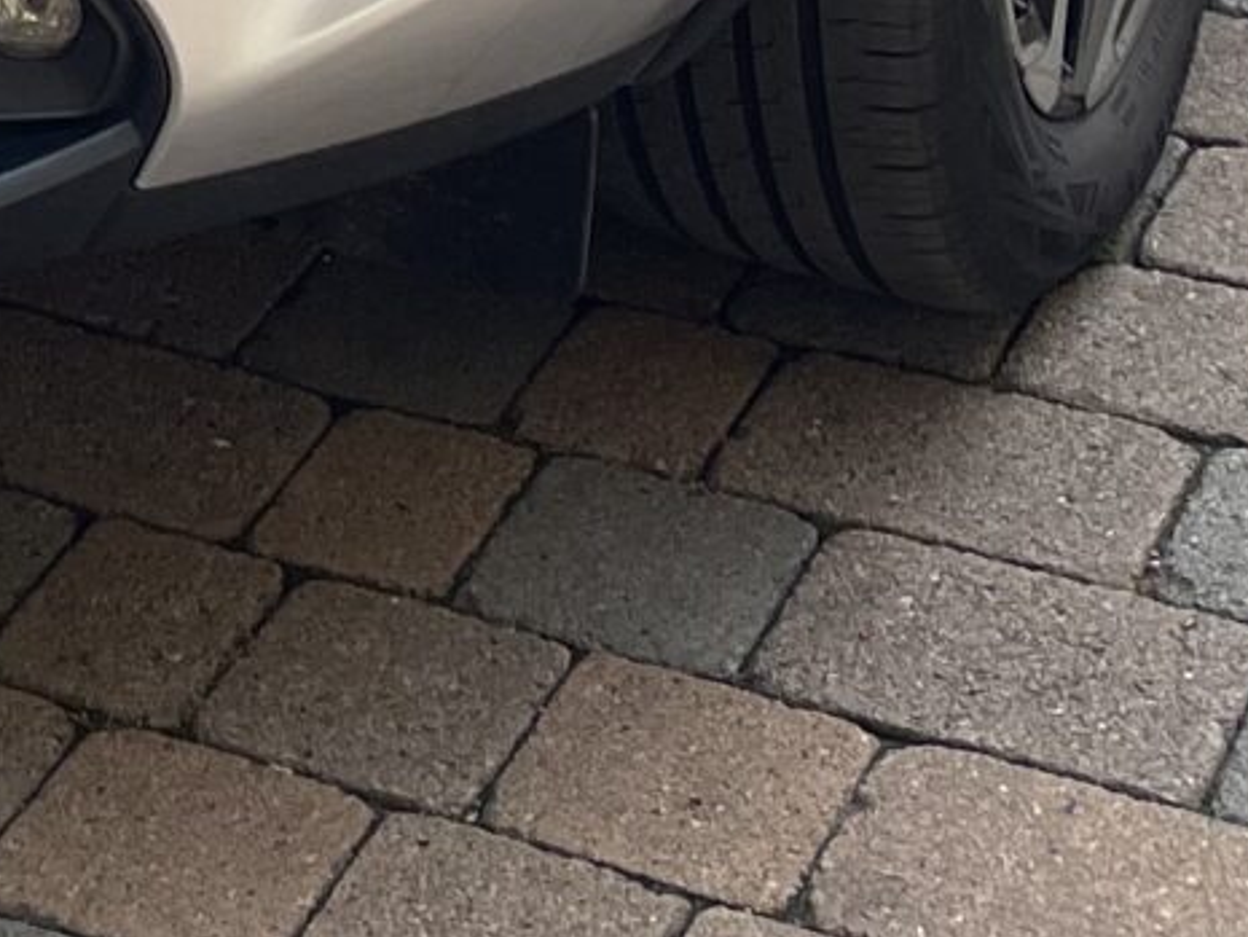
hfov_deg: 13.5
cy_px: -1549
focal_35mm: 143
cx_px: -215
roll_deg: +2.1
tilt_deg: -11.0
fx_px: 5157
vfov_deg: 9.0
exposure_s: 1/812
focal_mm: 4.2
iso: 32
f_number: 1.6
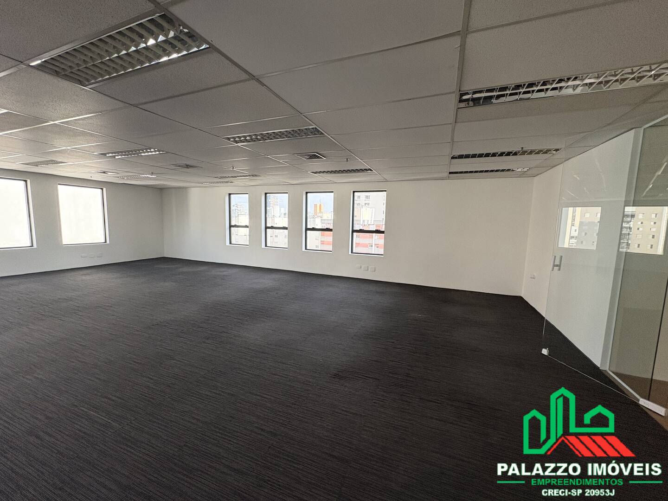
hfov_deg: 102.1
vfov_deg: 85.7
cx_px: 334
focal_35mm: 14
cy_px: 250
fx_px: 270
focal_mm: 2.22
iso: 200
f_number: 2.2
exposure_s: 1/99
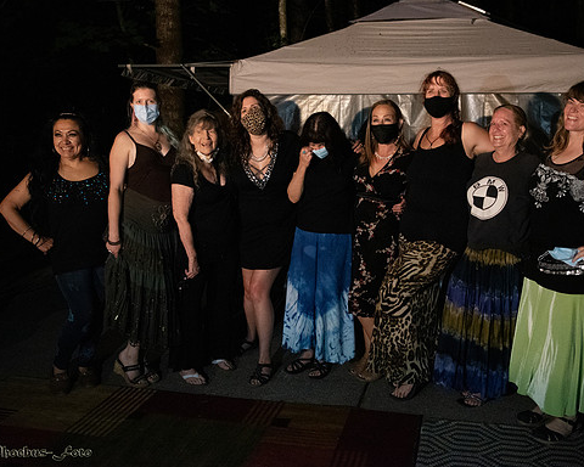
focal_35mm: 38
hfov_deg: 47.8
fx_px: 657
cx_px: 334
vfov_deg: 39.1
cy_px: 220
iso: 12800
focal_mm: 31
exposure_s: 1/250
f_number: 2.8
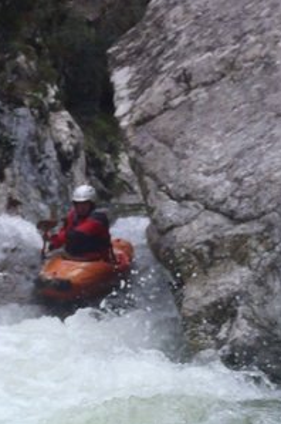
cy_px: 212
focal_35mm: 109
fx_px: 1279
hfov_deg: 12.5
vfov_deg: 18.8
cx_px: 72
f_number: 5.9
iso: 800
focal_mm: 14
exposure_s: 1/800
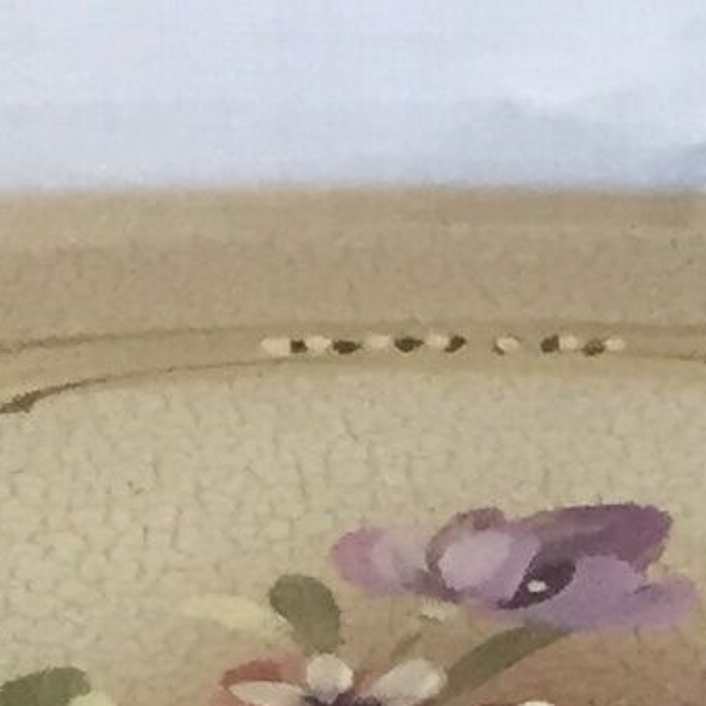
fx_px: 5676
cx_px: 538
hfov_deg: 7.1
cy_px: 2438
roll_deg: -0.6
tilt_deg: -42.6
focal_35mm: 246
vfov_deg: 6.3
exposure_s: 1/33
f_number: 2.2
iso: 160
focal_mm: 4.15
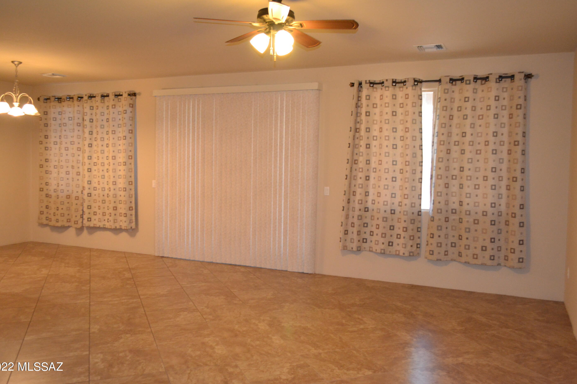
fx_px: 465
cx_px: 289
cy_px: 179
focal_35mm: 29
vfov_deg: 44.9
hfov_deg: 63.7
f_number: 3.5
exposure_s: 1/60
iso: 1800
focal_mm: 18
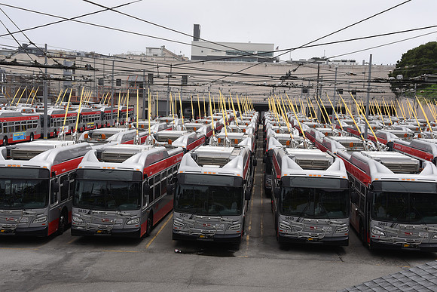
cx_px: 218
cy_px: 146
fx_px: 704
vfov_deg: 23.4
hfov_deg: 34.5
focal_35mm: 58
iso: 180
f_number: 9
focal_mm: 58
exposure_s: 1/400
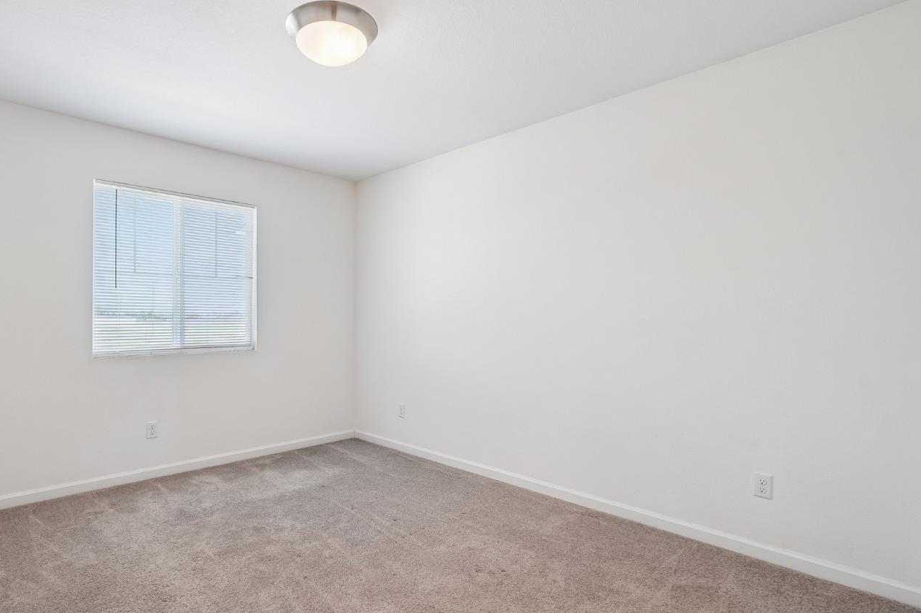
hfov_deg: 86.0
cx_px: 376
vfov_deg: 64.5
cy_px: 317
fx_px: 486
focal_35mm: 19
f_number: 8
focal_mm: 16
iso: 400
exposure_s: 1/10
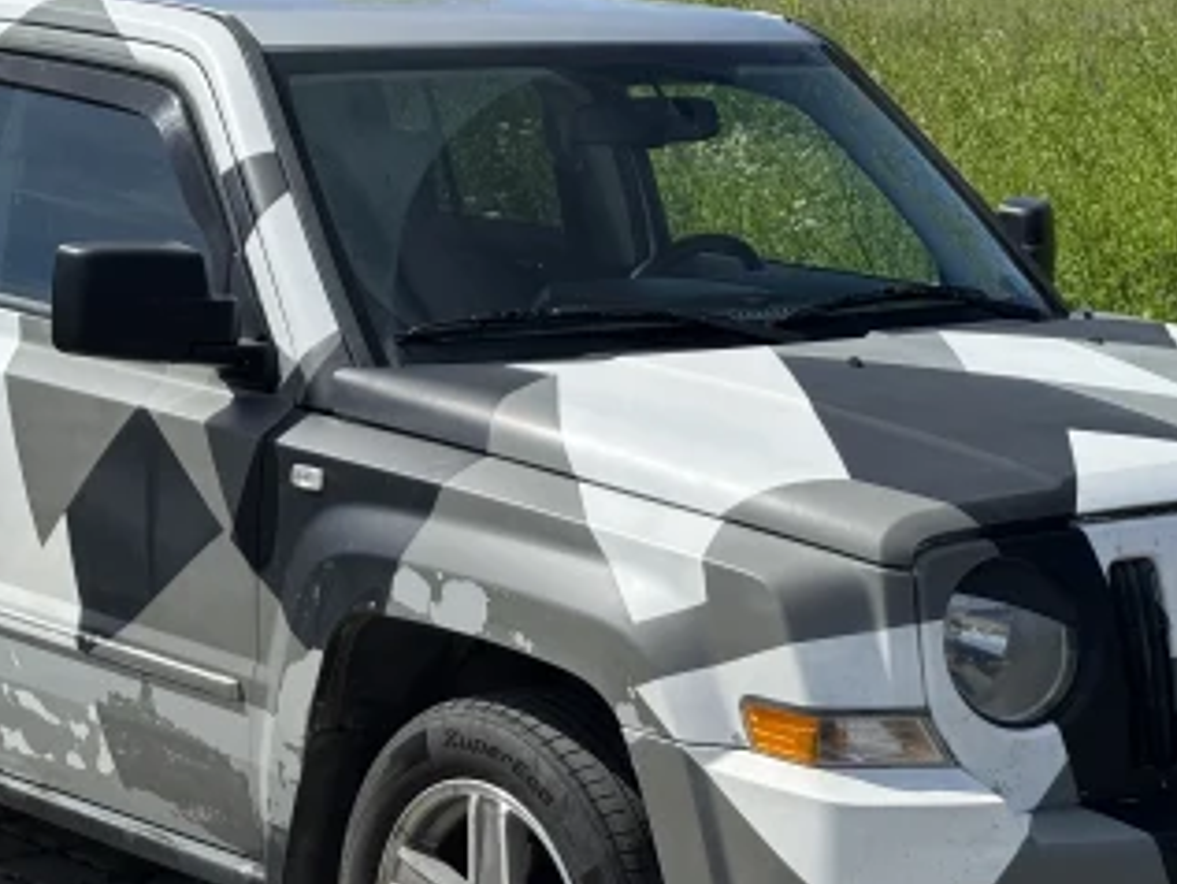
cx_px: 561
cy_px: 605
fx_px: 3299
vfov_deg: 15.2
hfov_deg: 20.2
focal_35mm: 97
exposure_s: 1/4975
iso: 64
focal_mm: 6.76
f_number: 1.78
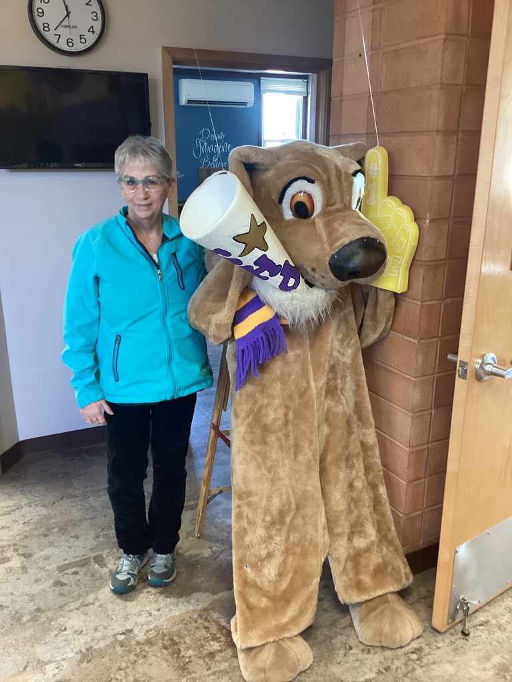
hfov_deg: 45.4
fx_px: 611
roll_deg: -0.1
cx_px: 256
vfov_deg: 58.4
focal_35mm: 31
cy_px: 341
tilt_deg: -17.8
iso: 320
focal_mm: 3.3
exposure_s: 1/60
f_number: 2.4
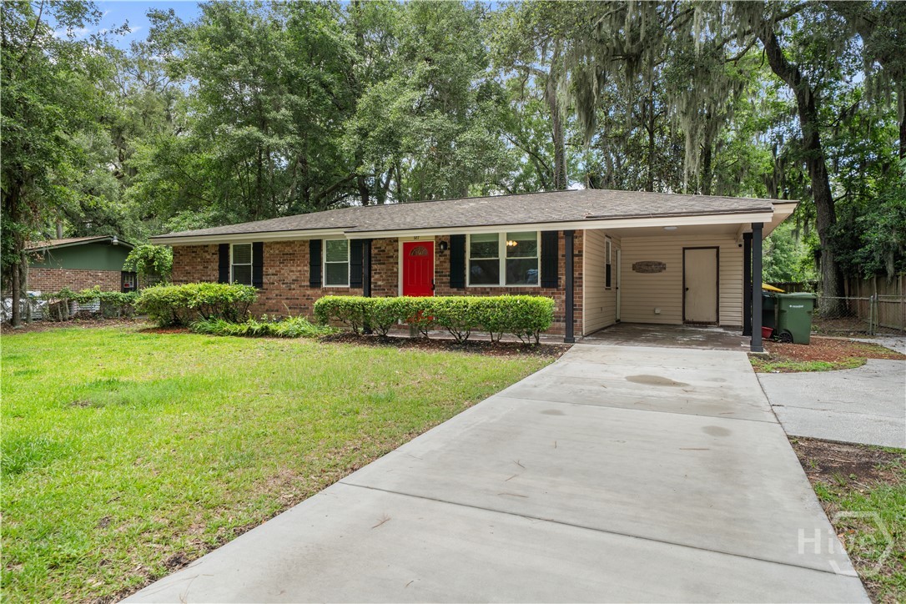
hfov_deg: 81.2
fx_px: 528
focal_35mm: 21
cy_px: 302
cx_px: 453
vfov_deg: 59.5
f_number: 7.1
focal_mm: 21
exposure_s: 1/60
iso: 100
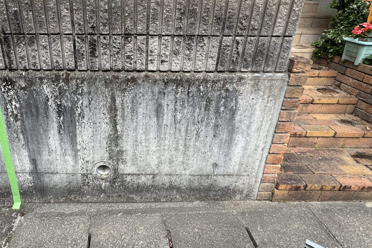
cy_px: 112
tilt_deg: -23.4
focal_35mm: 25
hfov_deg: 69.9
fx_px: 258
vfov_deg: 51.2
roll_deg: -0.4
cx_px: 131
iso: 40
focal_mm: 2.22
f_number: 2.2
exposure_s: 1/537
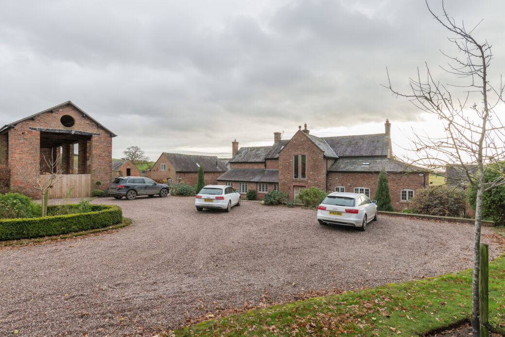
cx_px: 252
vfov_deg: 70.5
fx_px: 239
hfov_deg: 93.3
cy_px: 168
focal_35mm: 17
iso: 200
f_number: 9
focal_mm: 17
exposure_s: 1/160
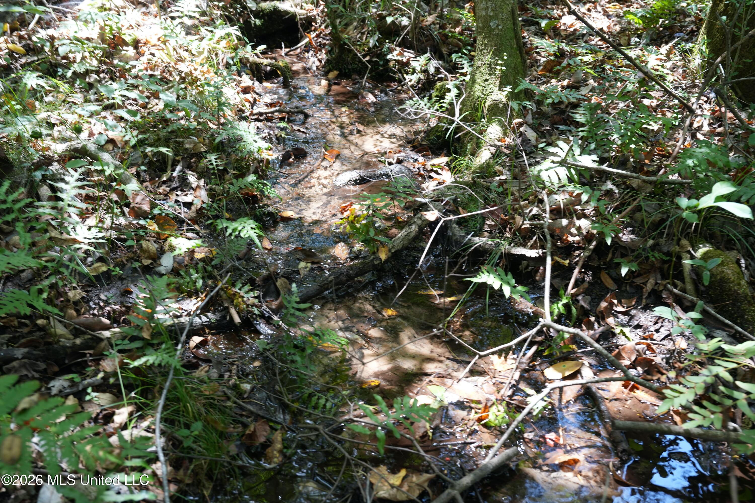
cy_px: 252
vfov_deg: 37.9
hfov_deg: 54.4
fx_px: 734
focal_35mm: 35
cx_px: 378
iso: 250
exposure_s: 1/25
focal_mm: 35
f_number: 5.6
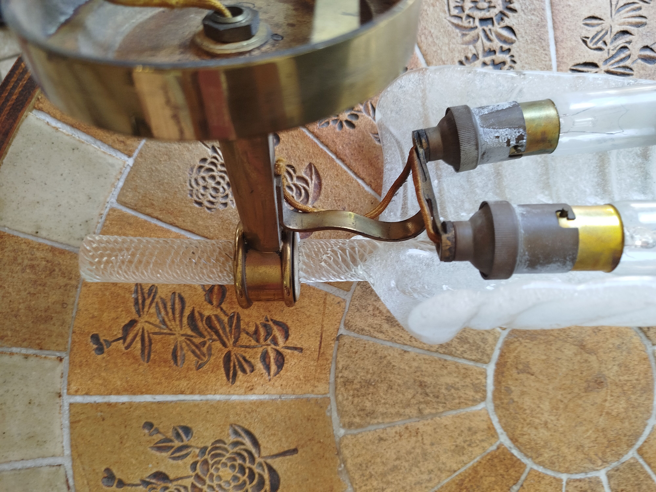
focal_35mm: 24
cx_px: 328
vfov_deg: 56.8
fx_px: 455
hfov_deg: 71.6
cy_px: 246
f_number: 1.7
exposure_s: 1/50
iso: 64
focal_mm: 5.31
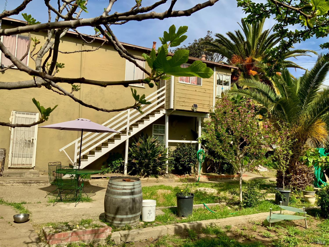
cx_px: 164
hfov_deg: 61.7
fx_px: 276
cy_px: 124
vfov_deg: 48.2
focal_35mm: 29
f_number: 1.8
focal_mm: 3
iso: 16
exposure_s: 1/2667
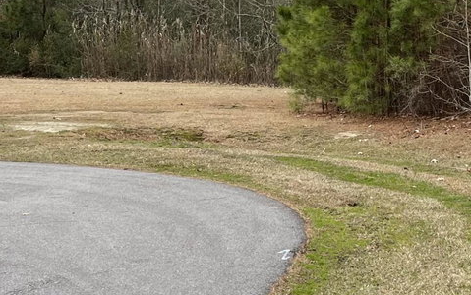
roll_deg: -0.1
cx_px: 440
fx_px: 1182
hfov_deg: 21.9
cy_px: -35
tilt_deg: +1.9
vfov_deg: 13.9
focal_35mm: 92
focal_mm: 5.1
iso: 32
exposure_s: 1/1475
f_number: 1.6
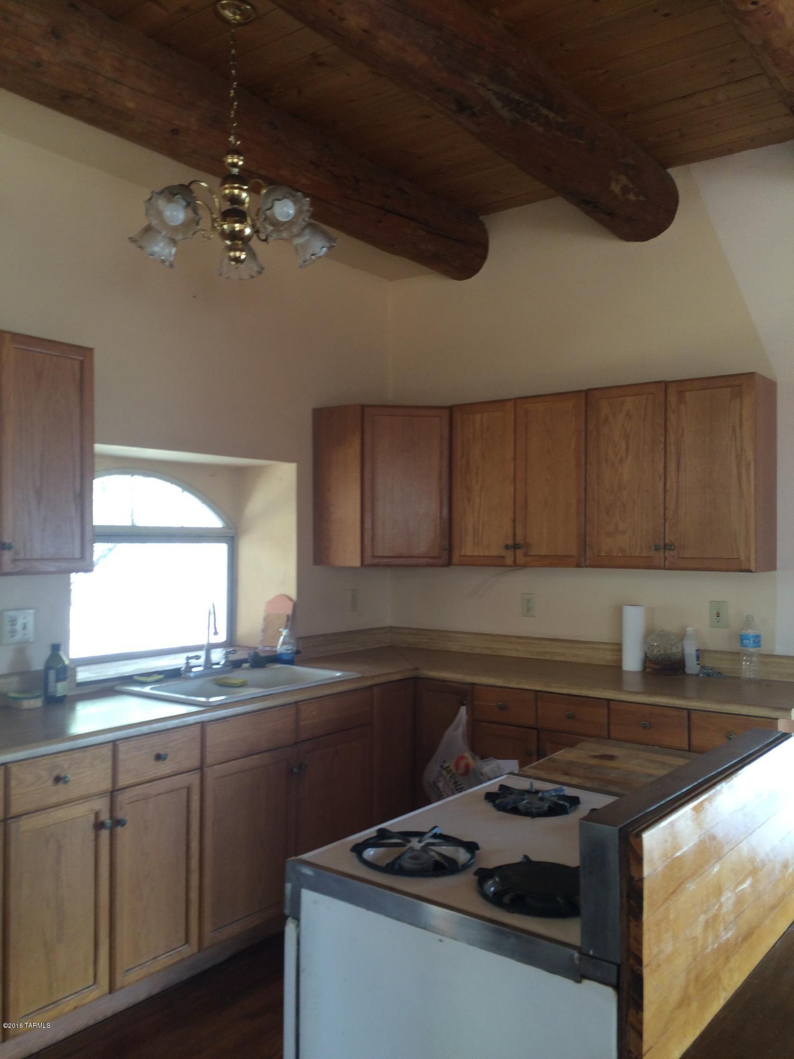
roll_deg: +1.9
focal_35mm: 29
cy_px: 530
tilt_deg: +0.7
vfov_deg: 61.7
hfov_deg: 48.2
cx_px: 397
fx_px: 887
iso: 50
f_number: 2.2
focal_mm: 4.15
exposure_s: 1/30
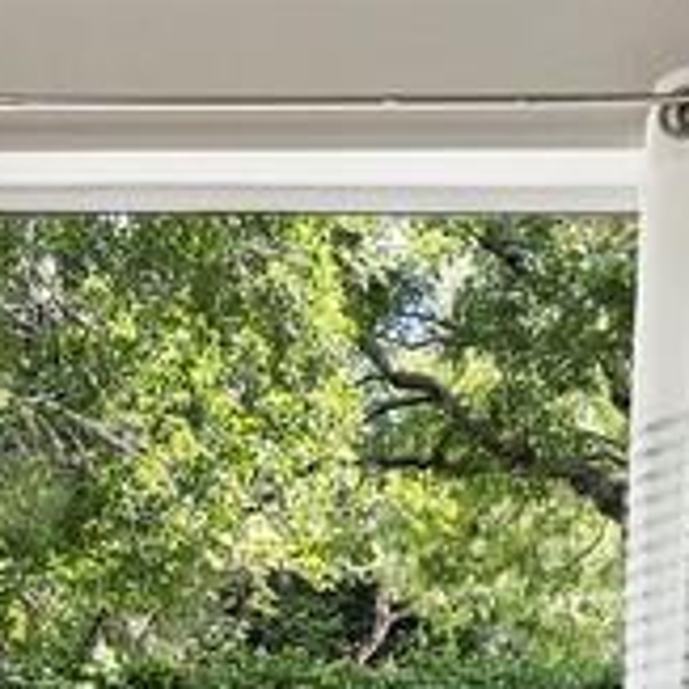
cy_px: 837
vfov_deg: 19.2
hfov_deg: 19.7
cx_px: -34
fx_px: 1914
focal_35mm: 85
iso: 160
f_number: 11
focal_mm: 10
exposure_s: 1/15
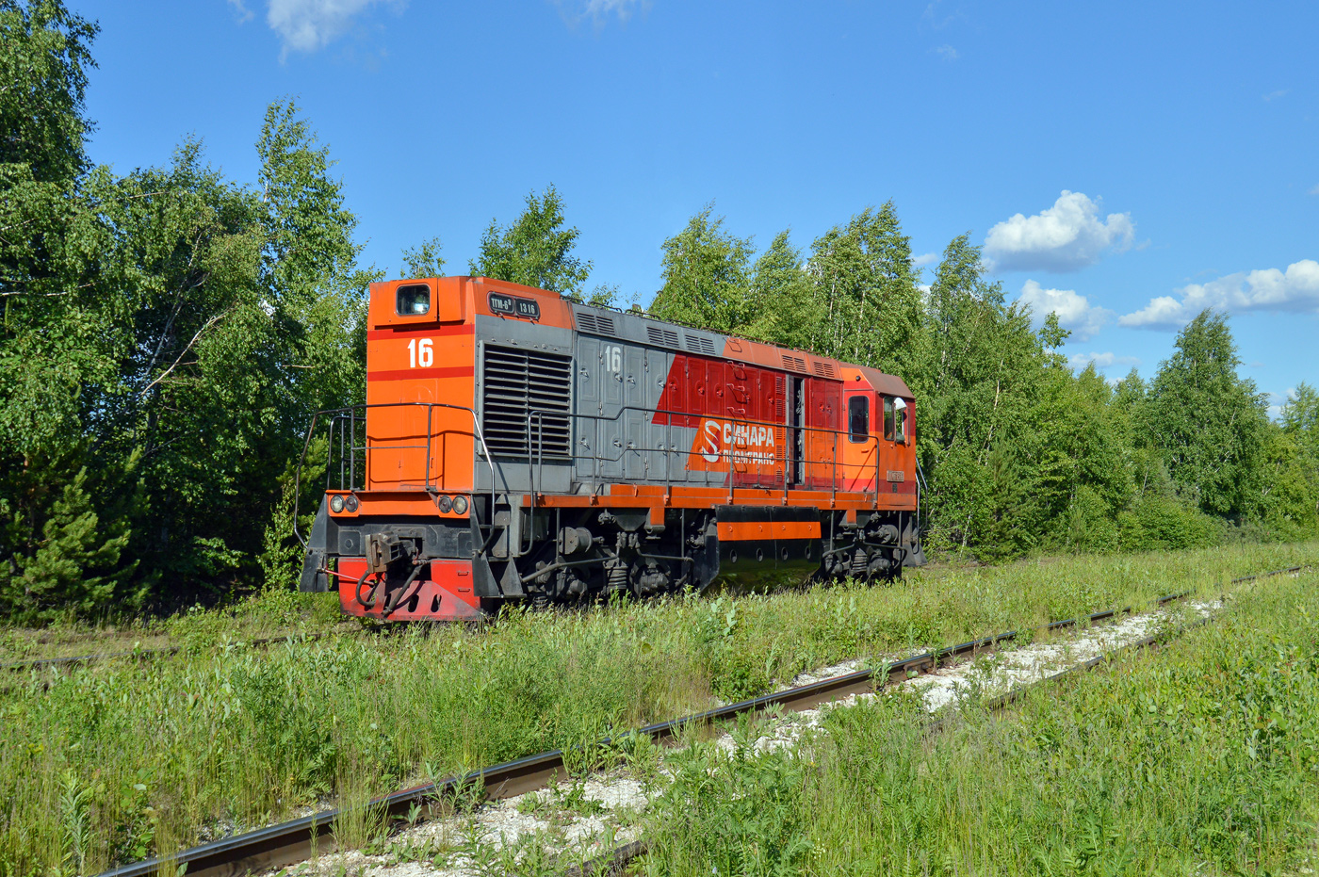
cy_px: 438
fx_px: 1428
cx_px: 660
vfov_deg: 34.2
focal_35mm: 39
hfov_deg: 49.6
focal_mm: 26
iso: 200
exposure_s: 1/800
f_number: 7.1
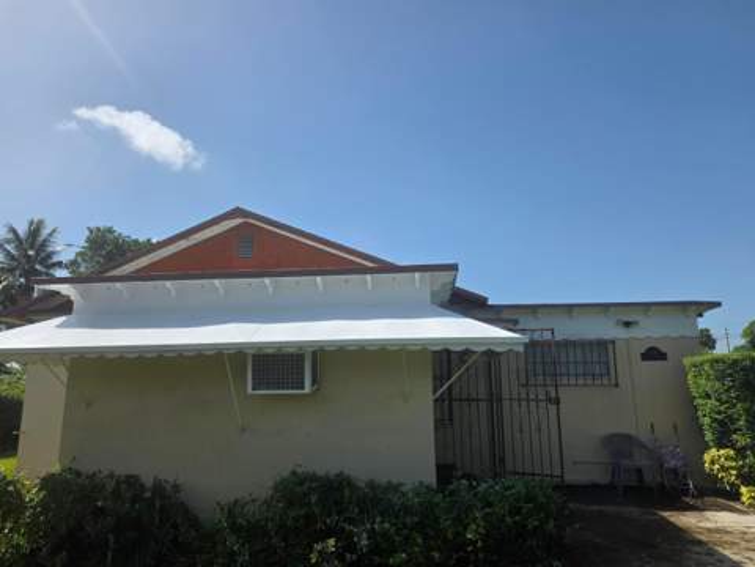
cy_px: 284
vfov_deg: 58.9
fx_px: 502
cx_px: 378
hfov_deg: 73.9
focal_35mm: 23
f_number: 1.7
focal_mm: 6.25
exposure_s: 1/6574
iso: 80
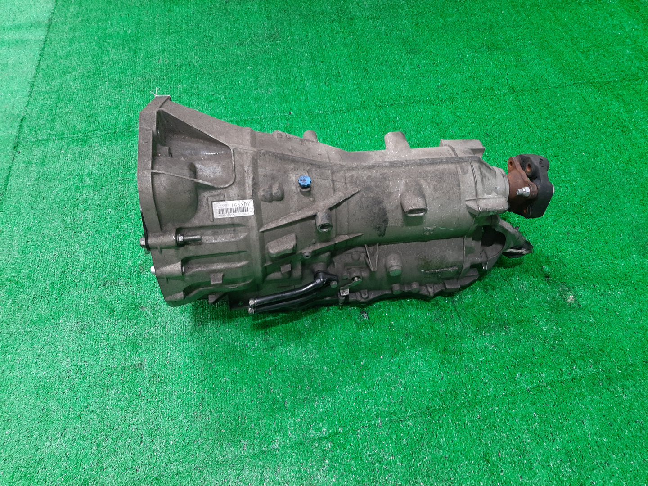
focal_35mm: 26
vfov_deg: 53.1
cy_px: 243
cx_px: 324
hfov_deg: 67.3
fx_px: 487
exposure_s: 1/50
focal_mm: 3.93
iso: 152
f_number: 1.7
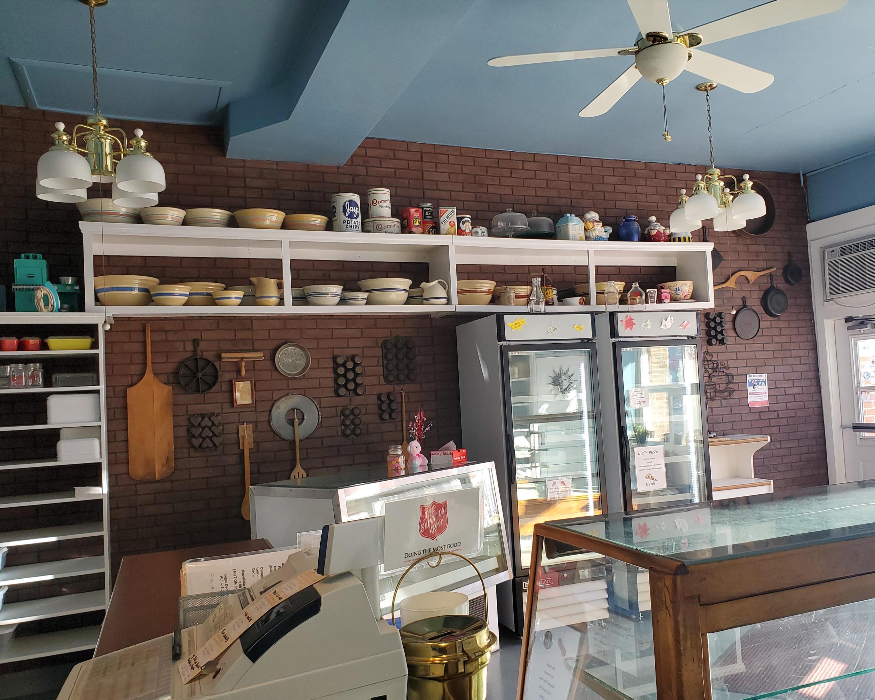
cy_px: 374
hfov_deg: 60.2
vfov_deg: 49.9
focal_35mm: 29
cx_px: 492
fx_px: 751
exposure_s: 1/100
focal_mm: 4.3
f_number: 2.4
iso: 100
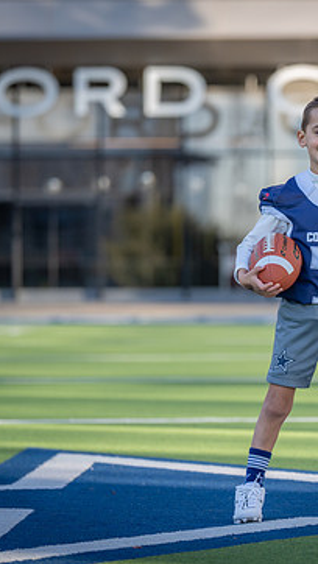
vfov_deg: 11.2
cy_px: 300
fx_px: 2889
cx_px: 321
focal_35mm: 193
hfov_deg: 6.3
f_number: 2.8
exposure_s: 1/640
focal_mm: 115
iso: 125
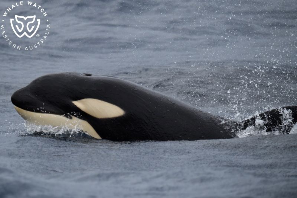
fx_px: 2967
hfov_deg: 5.7
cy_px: 99
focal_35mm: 360
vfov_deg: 3.8
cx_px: 148
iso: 1250
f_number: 6
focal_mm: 360
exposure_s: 1/8000
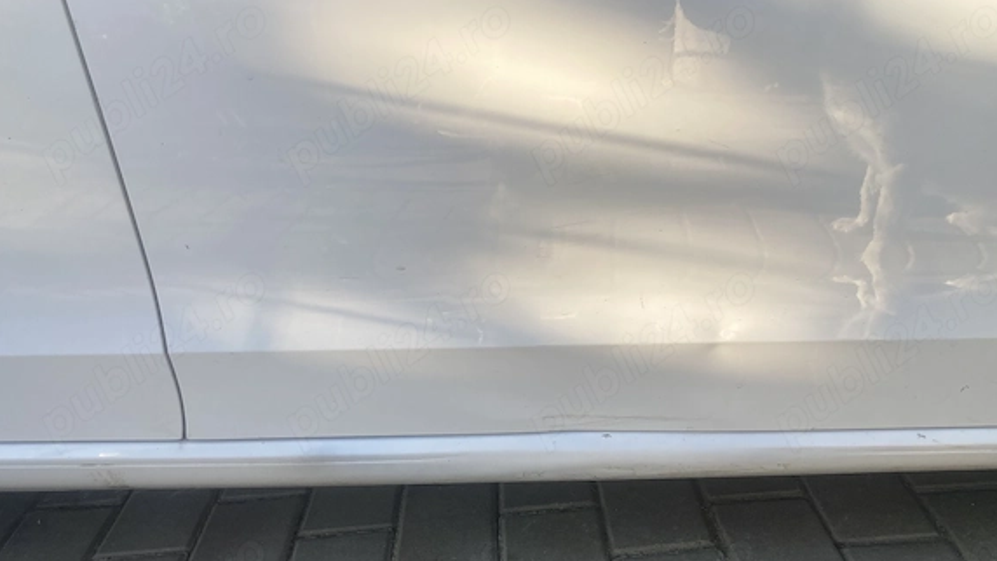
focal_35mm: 32
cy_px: 375
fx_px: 846
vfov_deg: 36.3
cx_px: 519
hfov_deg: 61.0
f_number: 1.8
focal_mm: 3.99
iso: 20
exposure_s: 1/309
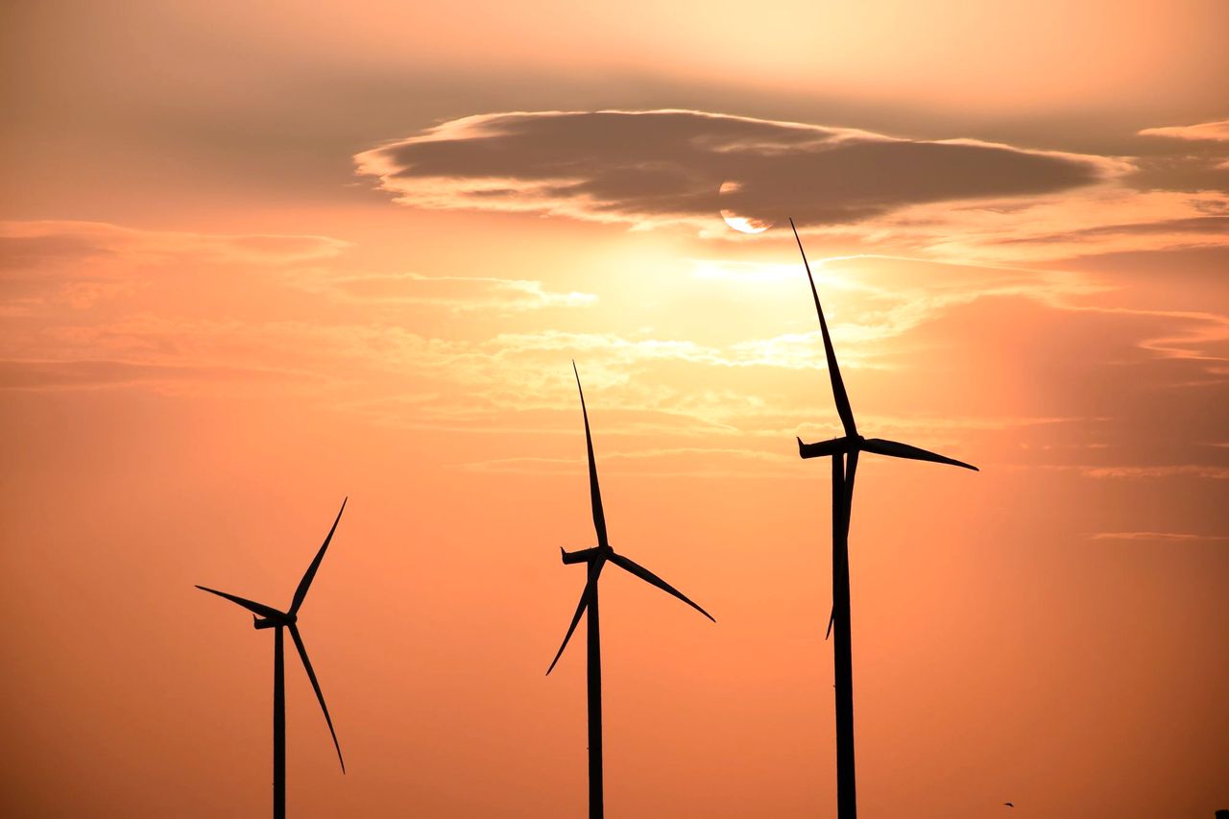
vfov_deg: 6.5
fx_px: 7168
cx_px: 614
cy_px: 410
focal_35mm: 210
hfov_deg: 9.8
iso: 200
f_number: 9
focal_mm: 140
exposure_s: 1/1250
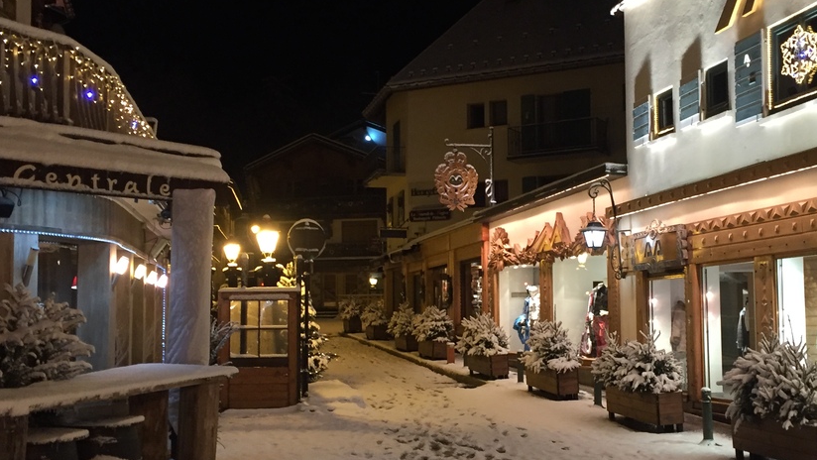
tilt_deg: +3.9
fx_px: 997
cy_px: 258
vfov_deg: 26.0
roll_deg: +0.9
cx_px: 462
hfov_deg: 44.5
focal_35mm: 46
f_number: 2.2
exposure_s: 1/33
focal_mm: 4.15
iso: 200
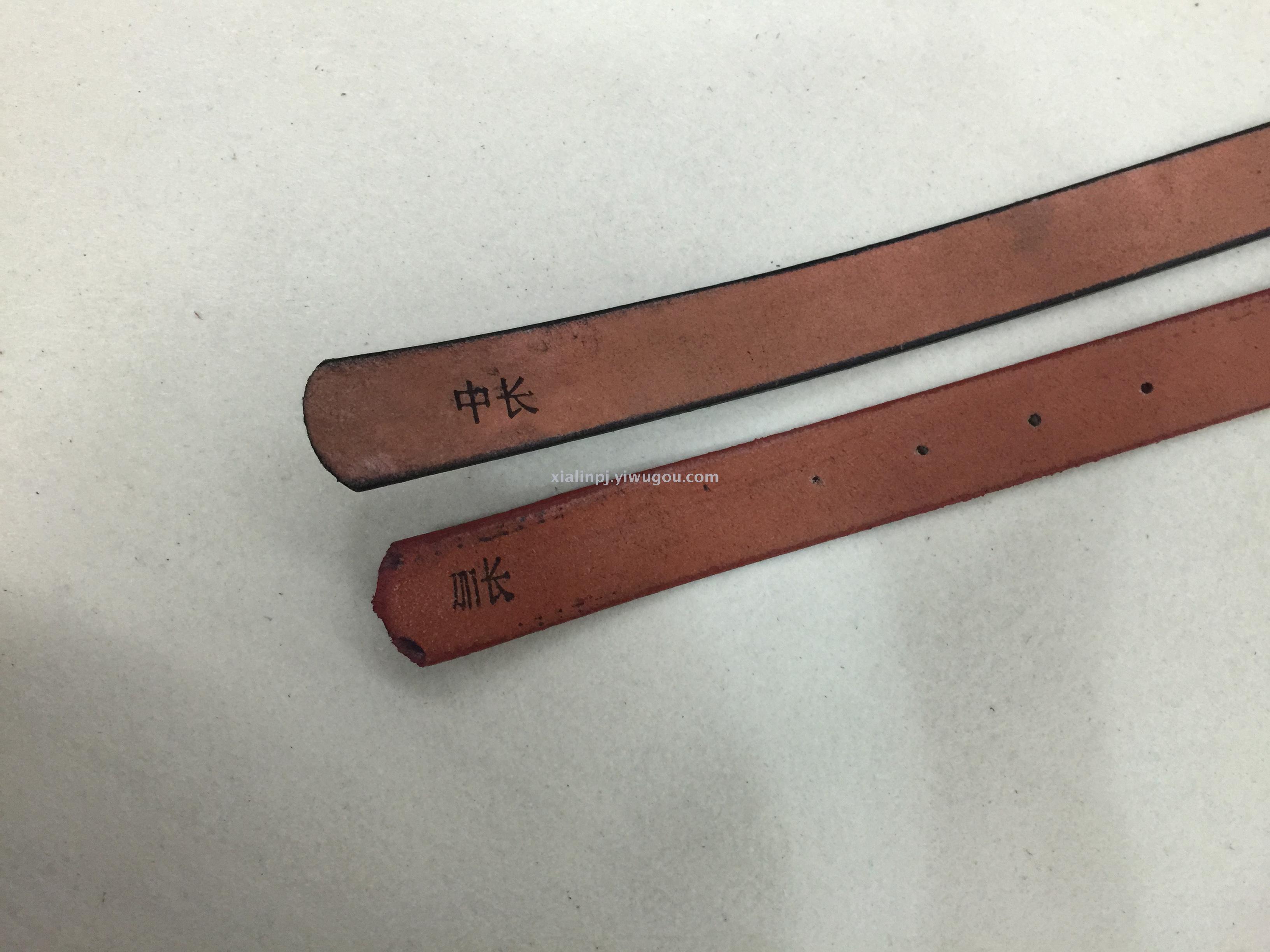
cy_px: 476
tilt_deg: -84.4
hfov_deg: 61.7
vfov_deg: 48.2
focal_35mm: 29
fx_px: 1064
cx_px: 635
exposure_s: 1/17
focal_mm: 4.15
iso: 125
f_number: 2.2
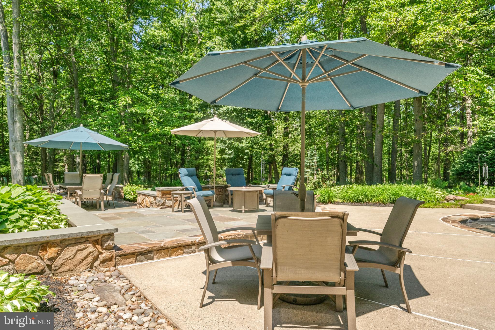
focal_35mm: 24
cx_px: 248
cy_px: 165
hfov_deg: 73.7
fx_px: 330
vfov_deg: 53.1
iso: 400
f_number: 9
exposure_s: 1/125
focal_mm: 24
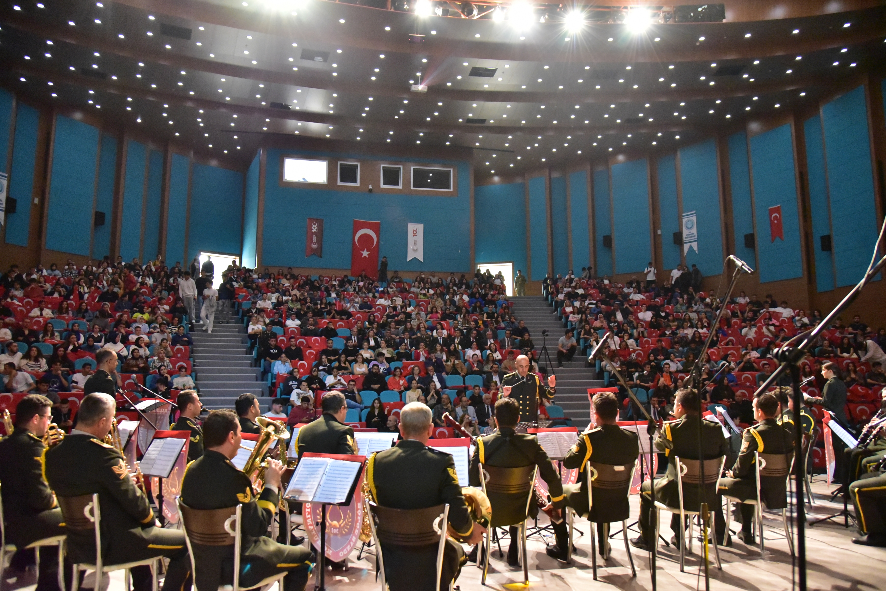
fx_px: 591
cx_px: 443
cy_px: 296
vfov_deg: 53.1
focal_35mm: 24
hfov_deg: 73.7
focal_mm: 24
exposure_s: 1/60
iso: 10000
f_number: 4
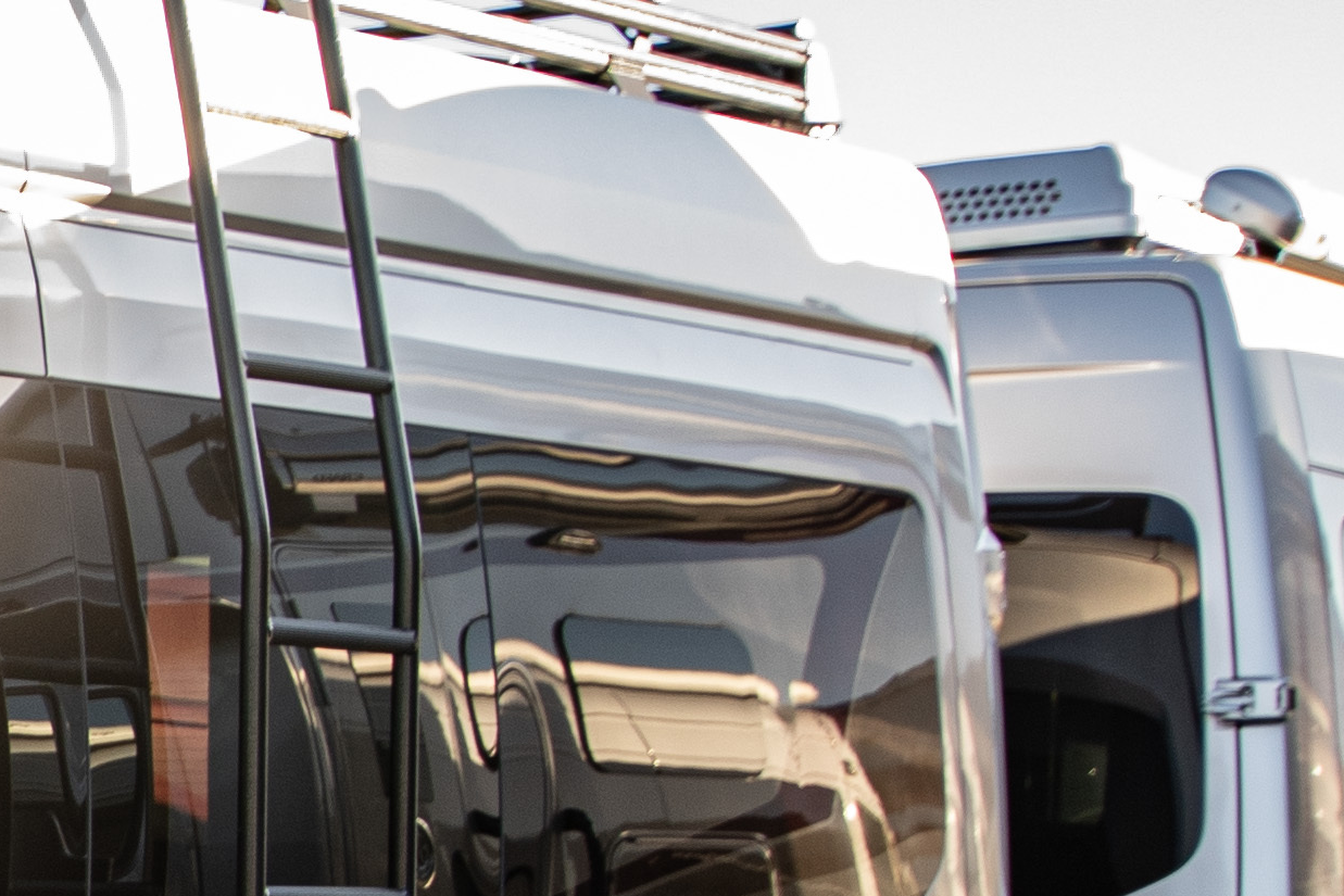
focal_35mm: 135
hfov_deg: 13.3
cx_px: -1236
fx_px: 5040
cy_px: 1095
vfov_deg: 10.0
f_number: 4
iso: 200
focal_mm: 20
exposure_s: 1/125
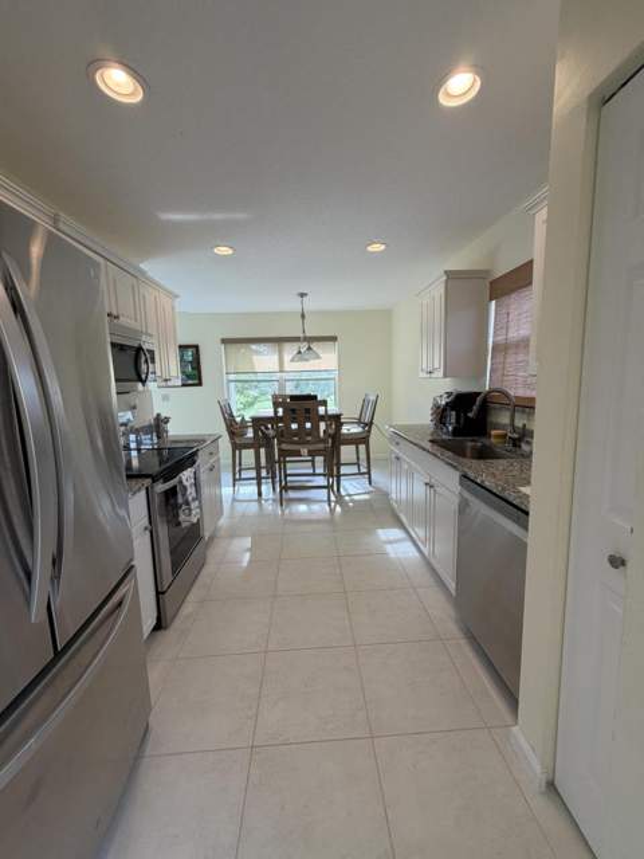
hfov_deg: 85.7
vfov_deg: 102.1
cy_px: 430
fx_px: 347
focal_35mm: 14
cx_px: 322
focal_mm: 2.22
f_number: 2.2
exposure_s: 1/120
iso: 100
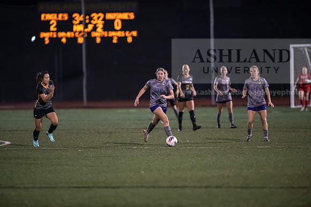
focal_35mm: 300
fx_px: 2592
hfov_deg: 6.9
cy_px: 104
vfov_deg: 4.6
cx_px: 156
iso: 8000
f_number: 2.8
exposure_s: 1/1000
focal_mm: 300
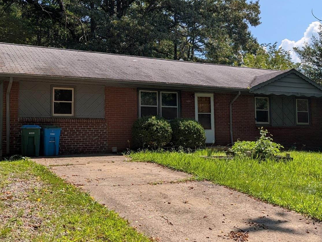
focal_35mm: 44
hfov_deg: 42.7
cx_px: 188
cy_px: 103
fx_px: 410
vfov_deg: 32.9
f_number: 1.68
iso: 22
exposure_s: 1/1541
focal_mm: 6.9
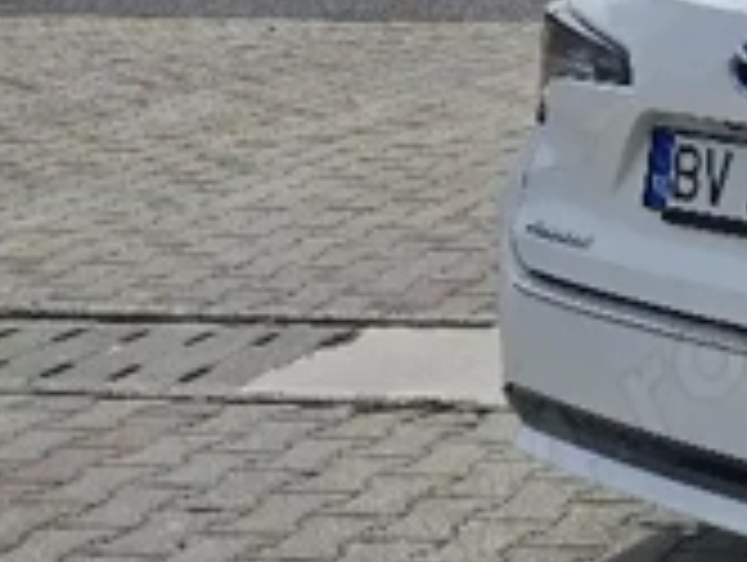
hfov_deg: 18.5
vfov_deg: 16.9
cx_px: 1336
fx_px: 1794
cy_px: -148
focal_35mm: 83
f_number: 1.7
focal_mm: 6.3
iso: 12
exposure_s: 1/2000
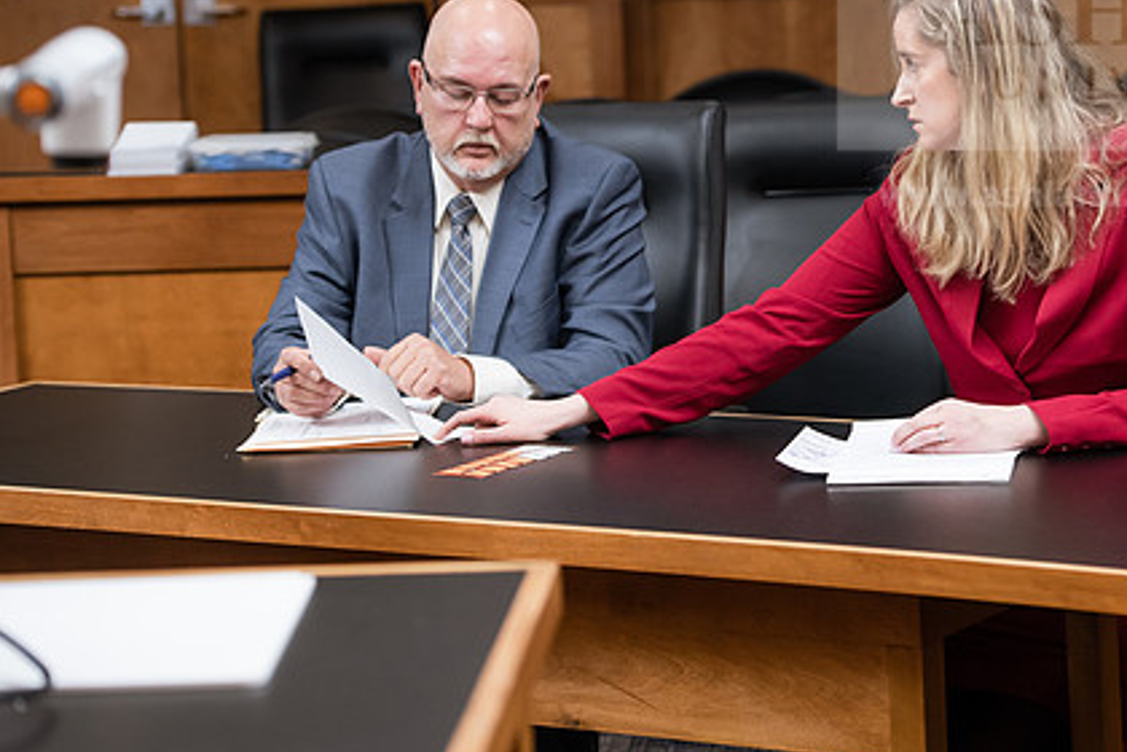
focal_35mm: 127
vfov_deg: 10.8
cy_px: 251
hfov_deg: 16.1
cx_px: 757
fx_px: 3975
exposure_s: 1/200
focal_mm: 92
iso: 1250
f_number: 4
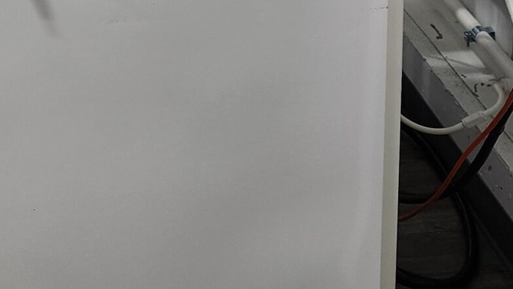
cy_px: -246
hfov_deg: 25.2
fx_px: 1115
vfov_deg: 13.2
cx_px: 62
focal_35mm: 82
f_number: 1.8
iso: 160
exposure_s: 1/180
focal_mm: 6.4
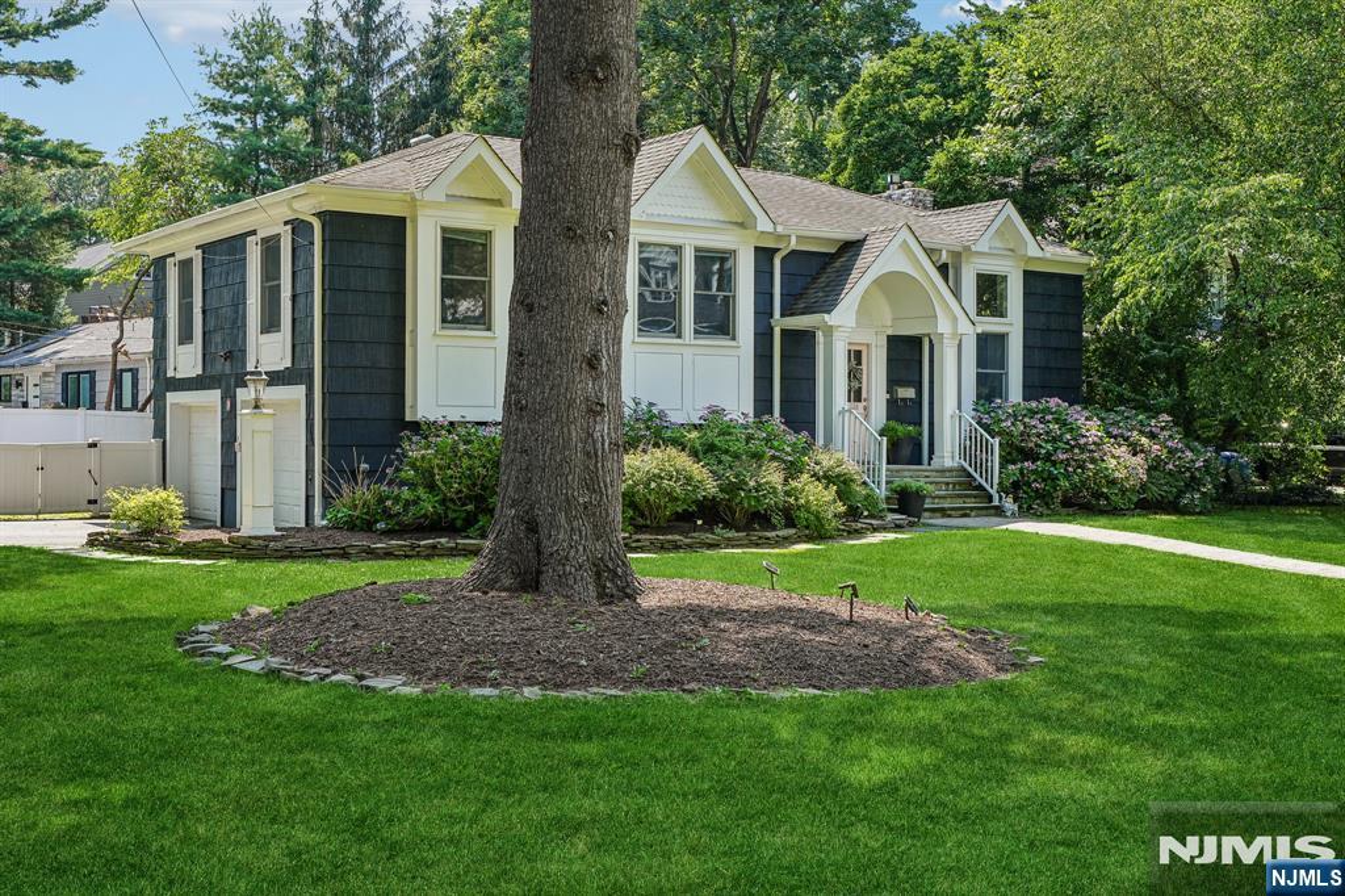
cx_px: 672
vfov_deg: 31.9
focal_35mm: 42
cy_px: 448
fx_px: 1569
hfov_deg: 46.4
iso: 200
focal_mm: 28
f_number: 8
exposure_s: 1/100
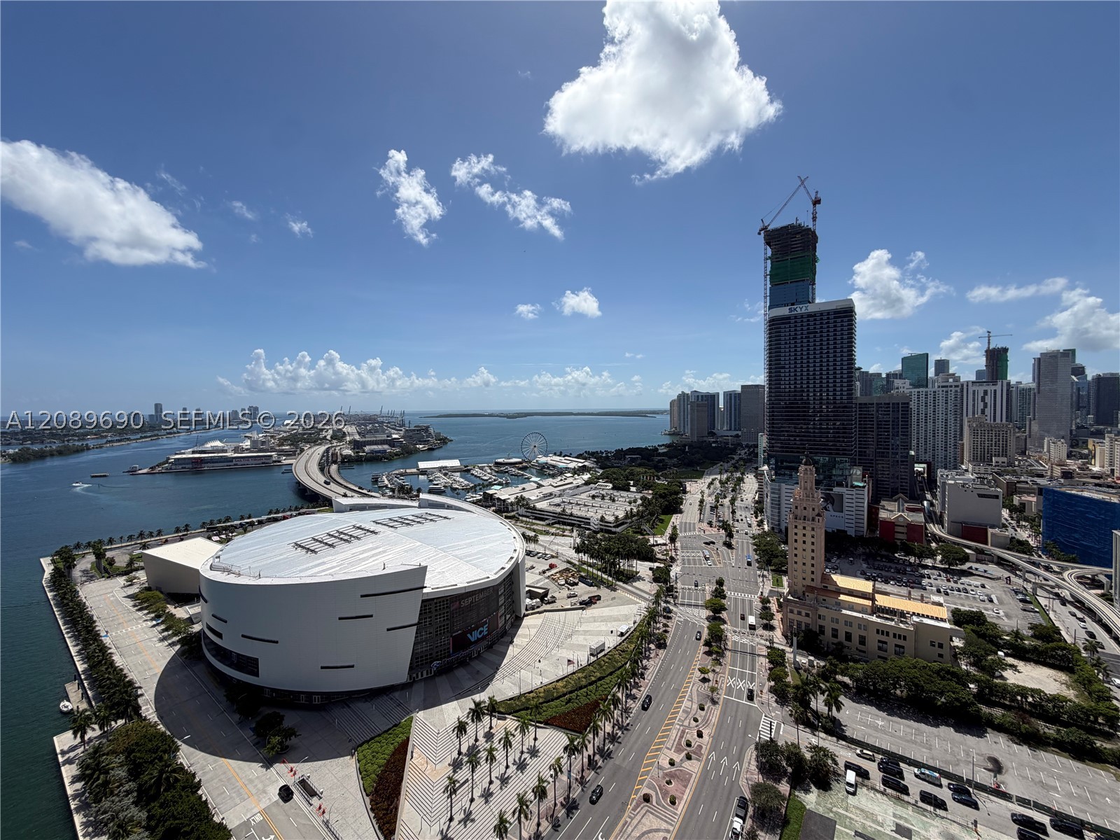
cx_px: 560
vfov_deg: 85.7
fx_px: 453
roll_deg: +0.7
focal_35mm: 14
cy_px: 420
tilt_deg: -1.5
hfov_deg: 102.1
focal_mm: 2.22
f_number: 2.2
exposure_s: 1/1698
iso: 20
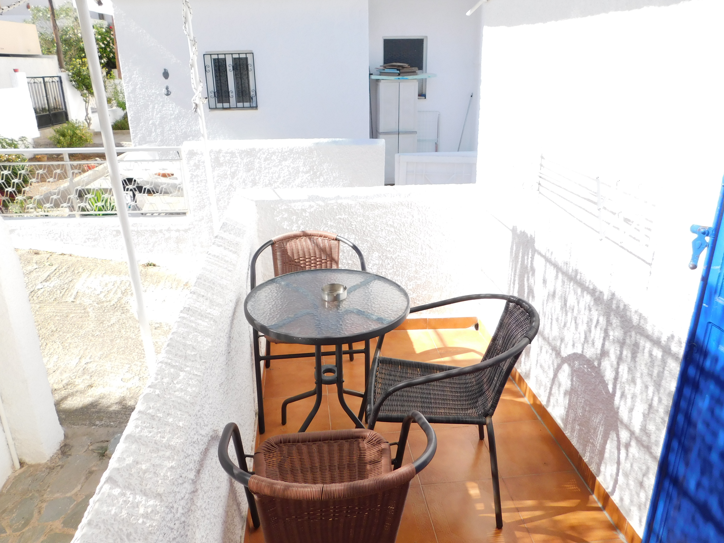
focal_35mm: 25
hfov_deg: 69.4
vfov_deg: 54.8
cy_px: 249
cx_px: 357
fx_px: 523
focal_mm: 4
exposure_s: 1/640
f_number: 3
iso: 125
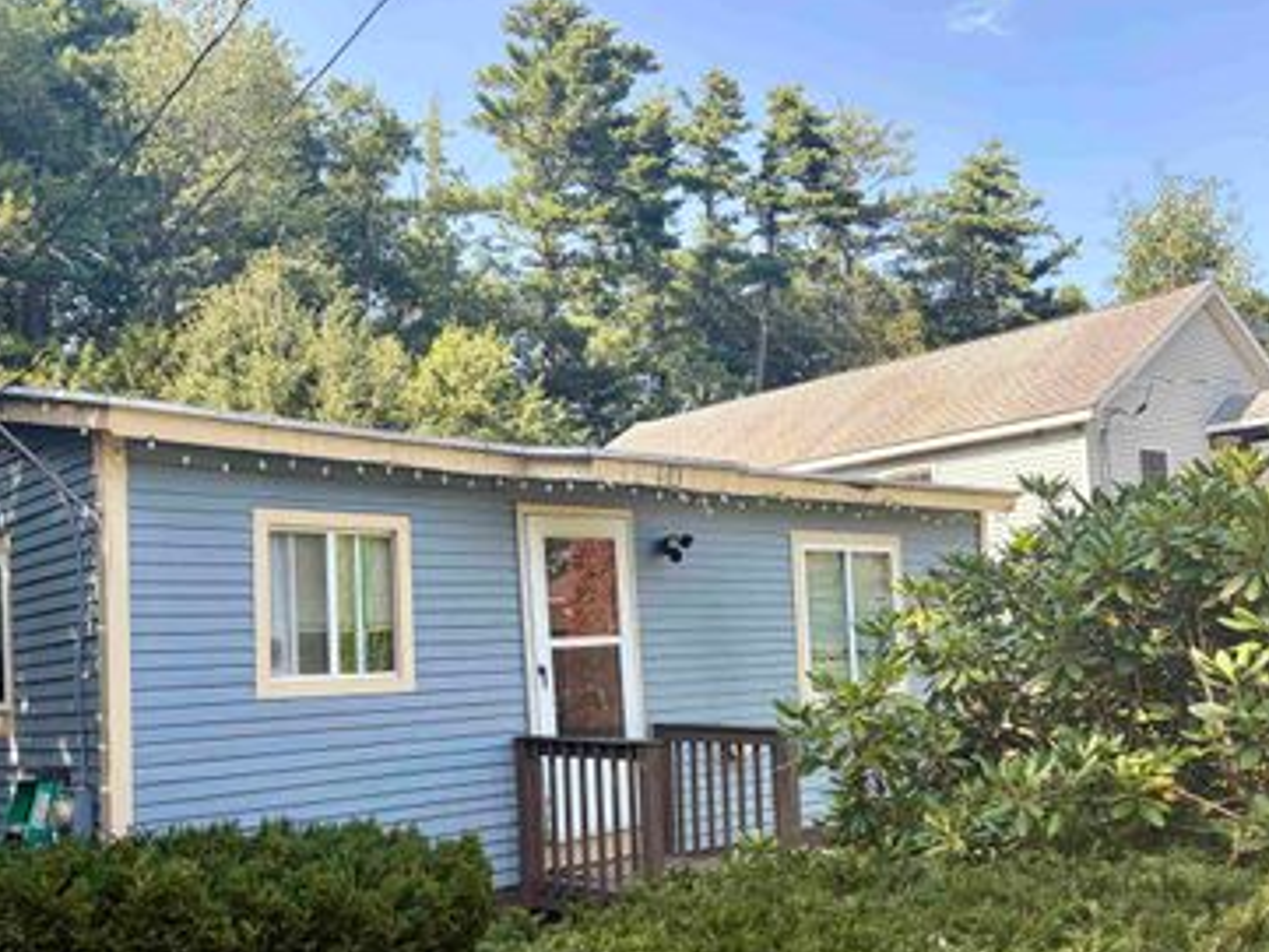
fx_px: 1320
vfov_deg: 39.3
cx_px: 531
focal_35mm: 36
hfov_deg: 51.1
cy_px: 609
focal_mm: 5.96
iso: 64
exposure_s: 1/830
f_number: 1.6
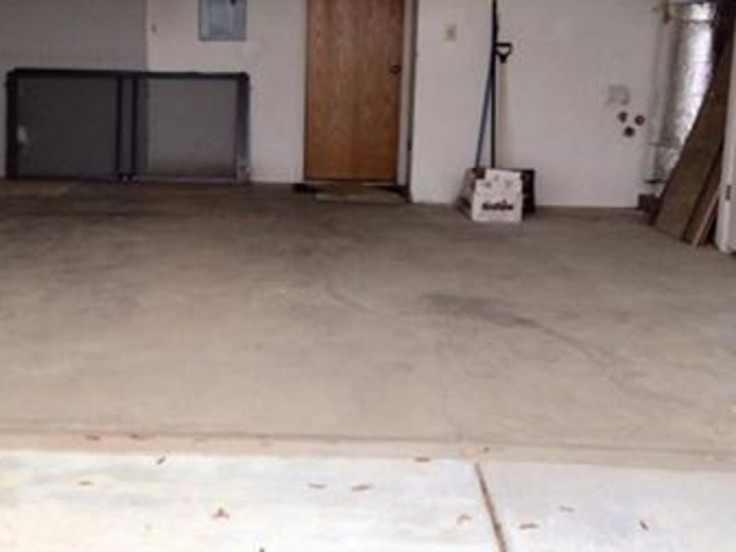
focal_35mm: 55
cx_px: 229
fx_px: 1170
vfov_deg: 26.5
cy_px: 238
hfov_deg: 34.5
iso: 32
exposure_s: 1/122
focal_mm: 4.15
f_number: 2.2
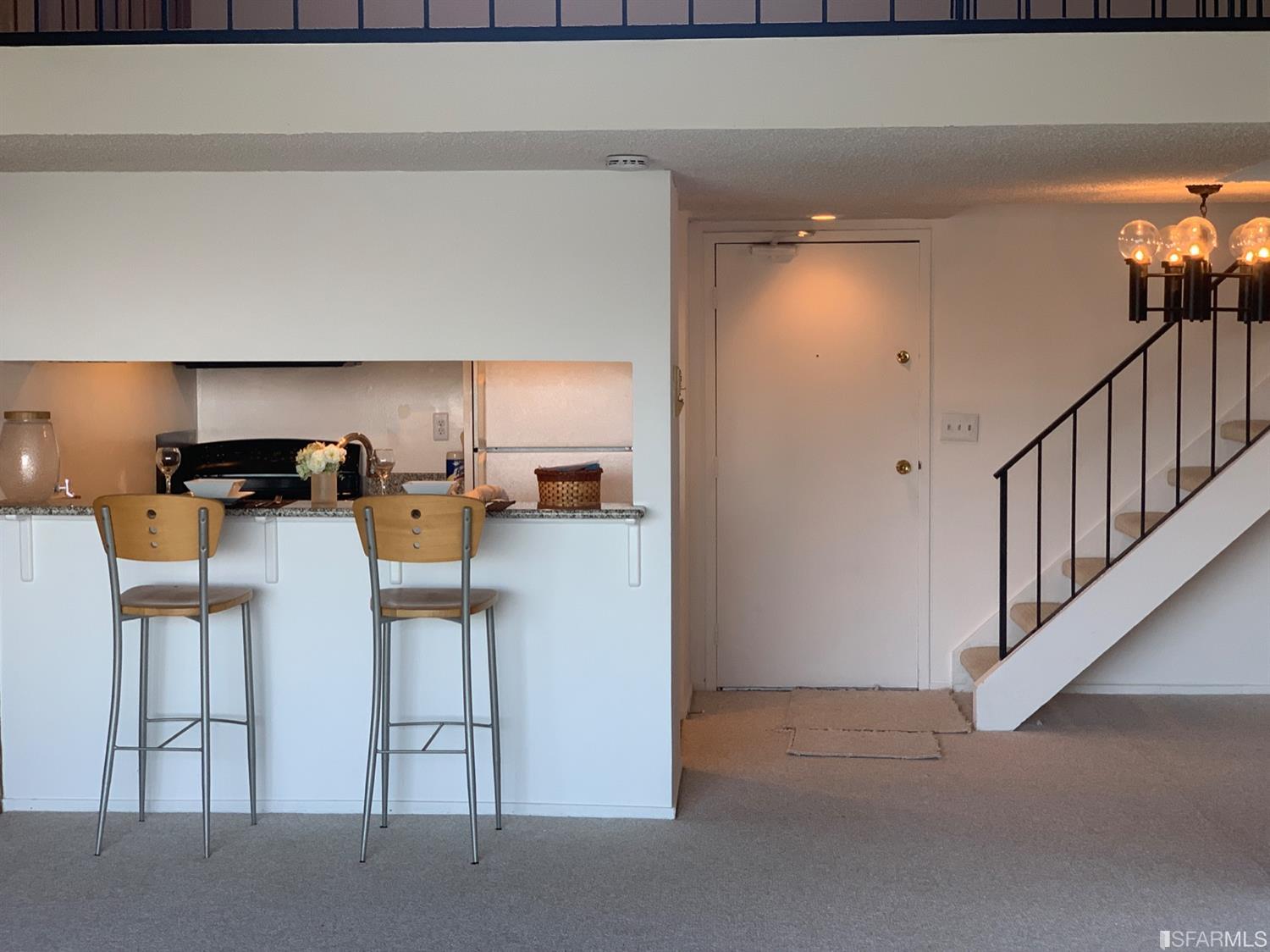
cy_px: 476
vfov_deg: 28.0
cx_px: 635
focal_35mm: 52
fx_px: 1907
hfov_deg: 36.8
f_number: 2.4
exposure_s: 1/120
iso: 80
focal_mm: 6
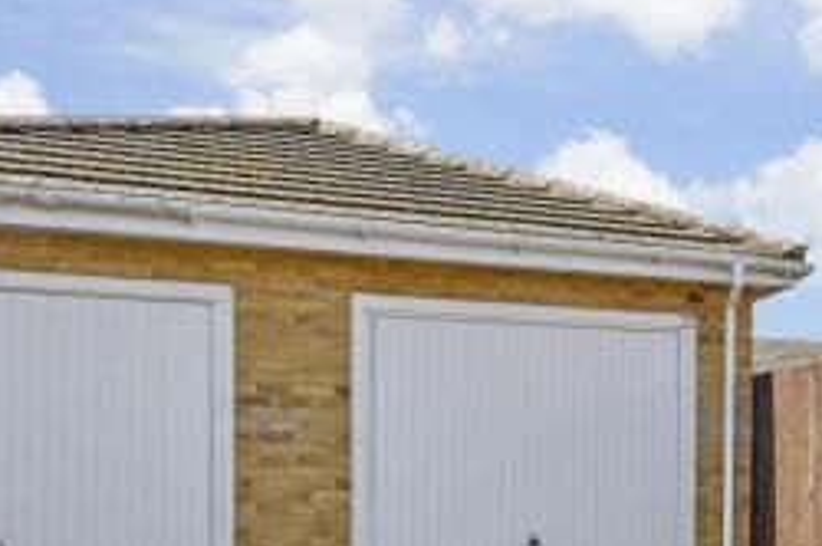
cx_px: 750
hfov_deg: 44.0
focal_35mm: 40
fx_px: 912
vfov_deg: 32.2
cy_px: 456
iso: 160
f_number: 8
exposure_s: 1/250
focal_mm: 14
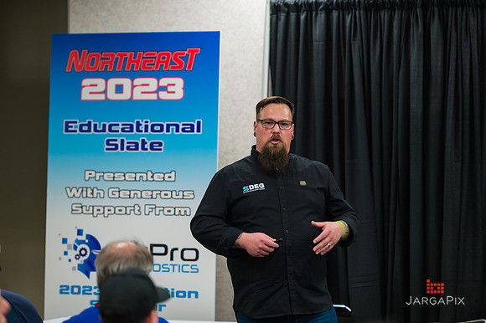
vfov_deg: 8.6
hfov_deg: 12.8
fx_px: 2159
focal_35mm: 160
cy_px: 162
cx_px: 243
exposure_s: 1/500
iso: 1600
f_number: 3.2
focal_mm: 160
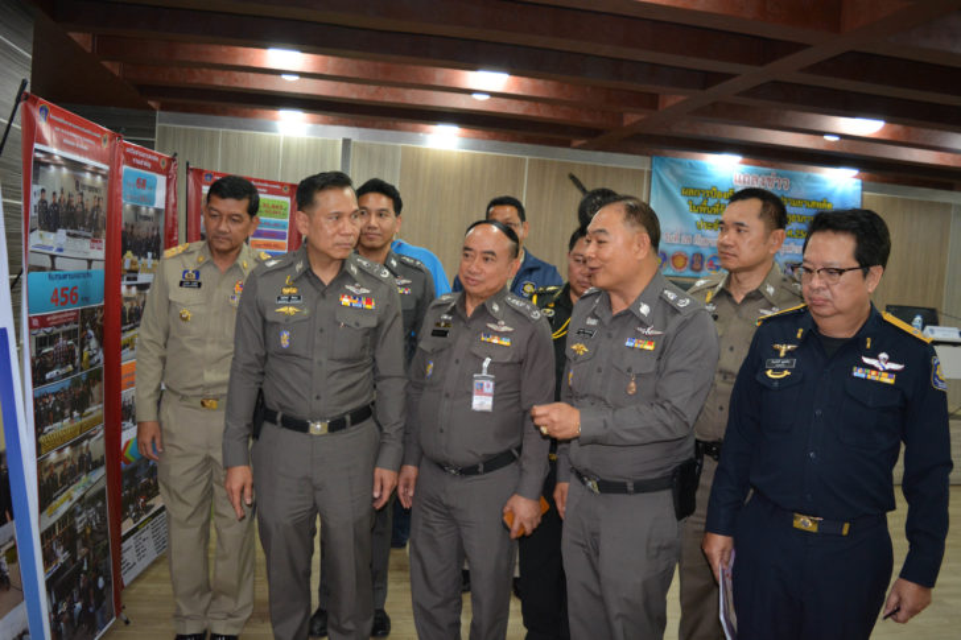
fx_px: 801
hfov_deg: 61.9
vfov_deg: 43.6
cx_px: 480
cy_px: 320
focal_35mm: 30
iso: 900
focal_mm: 20
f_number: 3.8
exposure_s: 1/60
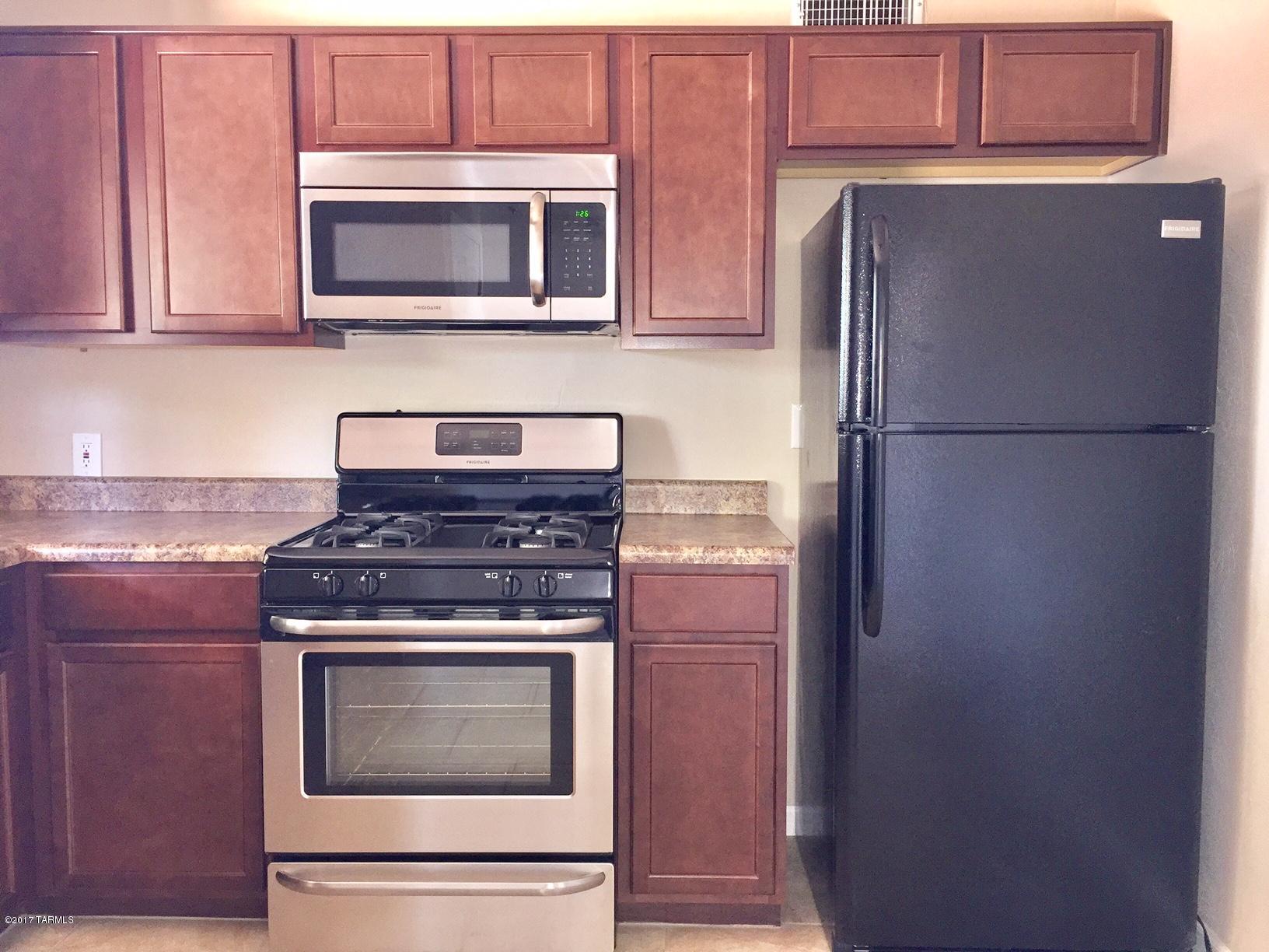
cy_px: 476
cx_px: 634
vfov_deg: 48.2
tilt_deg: -4.5
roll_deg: -1.0
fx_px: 1063
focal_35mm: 29
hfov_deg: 61.7
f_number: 2.2
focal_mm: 4.15
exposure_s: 1/24
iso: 200
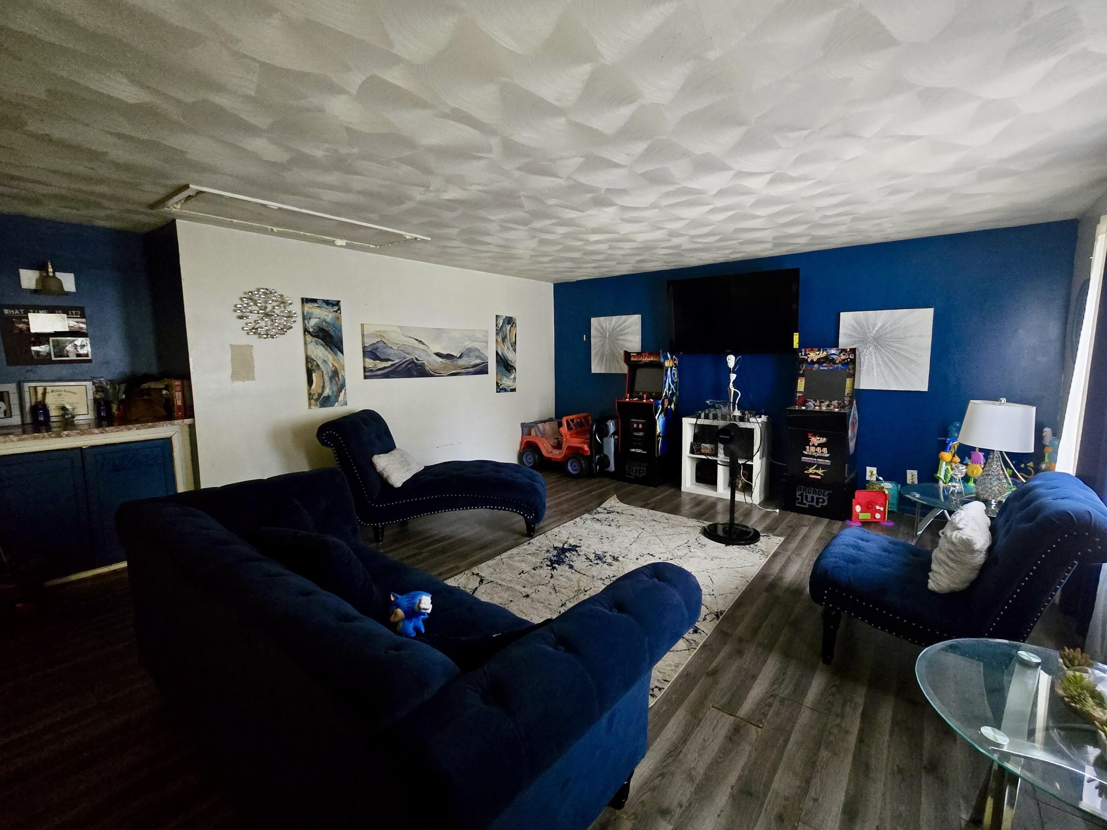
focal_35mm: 14
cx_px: 578
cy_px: 412
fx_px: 448
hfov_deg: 102.0
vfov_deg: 85.7
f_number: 2.2
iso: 1250
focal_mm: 2.2
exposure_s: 1/40
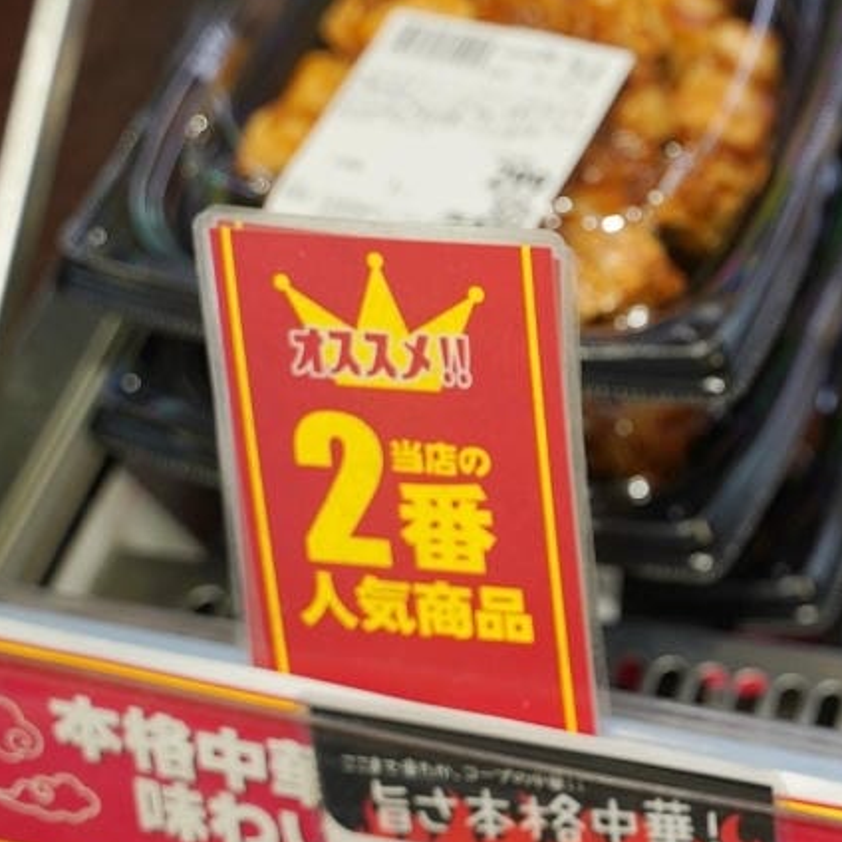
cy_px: 292
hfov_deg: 18.1
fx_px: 2449
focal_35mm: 89
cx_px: 1120
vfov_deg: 19.5
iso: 320
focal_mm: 37
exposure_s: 1/60
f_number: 4
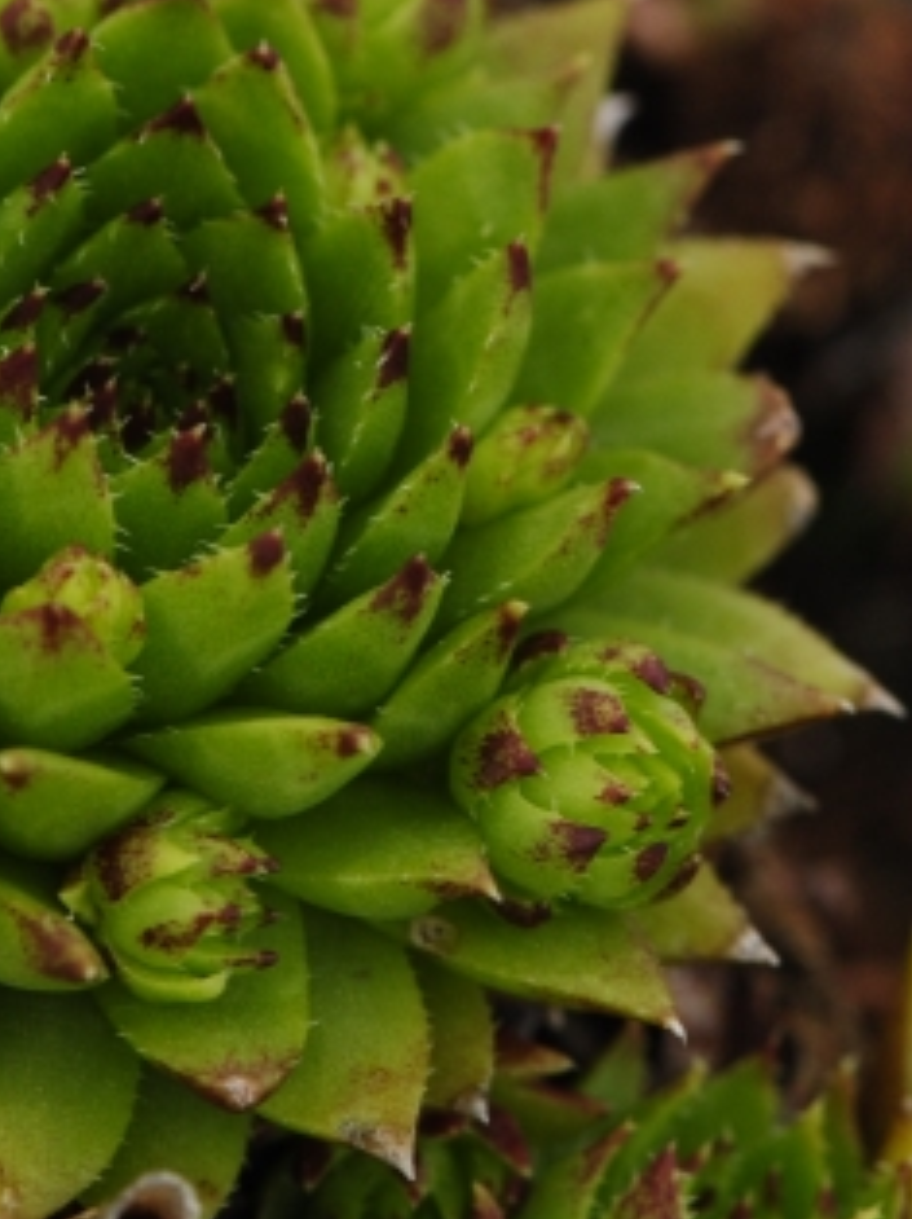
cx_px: 761
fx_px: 11018
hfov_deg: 4.7
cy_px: 299
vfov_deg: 6.3
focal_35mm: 313
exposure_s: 1/160
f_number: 8
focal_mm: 85
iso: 200
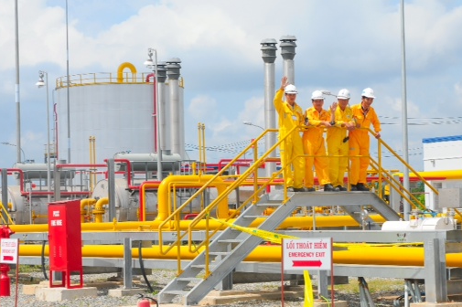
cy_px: 151
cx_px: 265
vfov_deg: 13.1
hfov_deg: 19.5
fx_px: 1342
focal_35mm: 105
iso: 200
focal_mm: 55
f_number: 10
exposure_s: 1/320
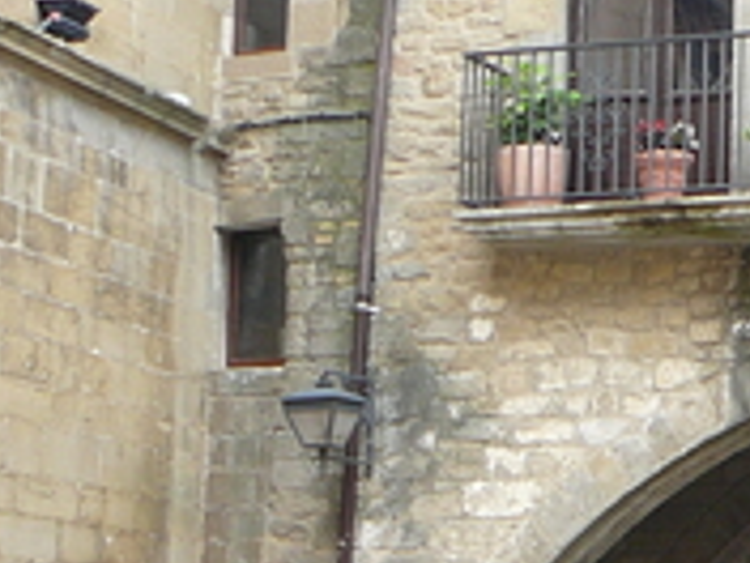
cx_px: 1185
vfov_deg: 12.4
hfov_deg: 15.1
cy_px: 401
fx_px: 2578
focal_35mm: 119
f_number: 2.8
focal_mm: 5.2
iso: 80
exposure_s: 1/80
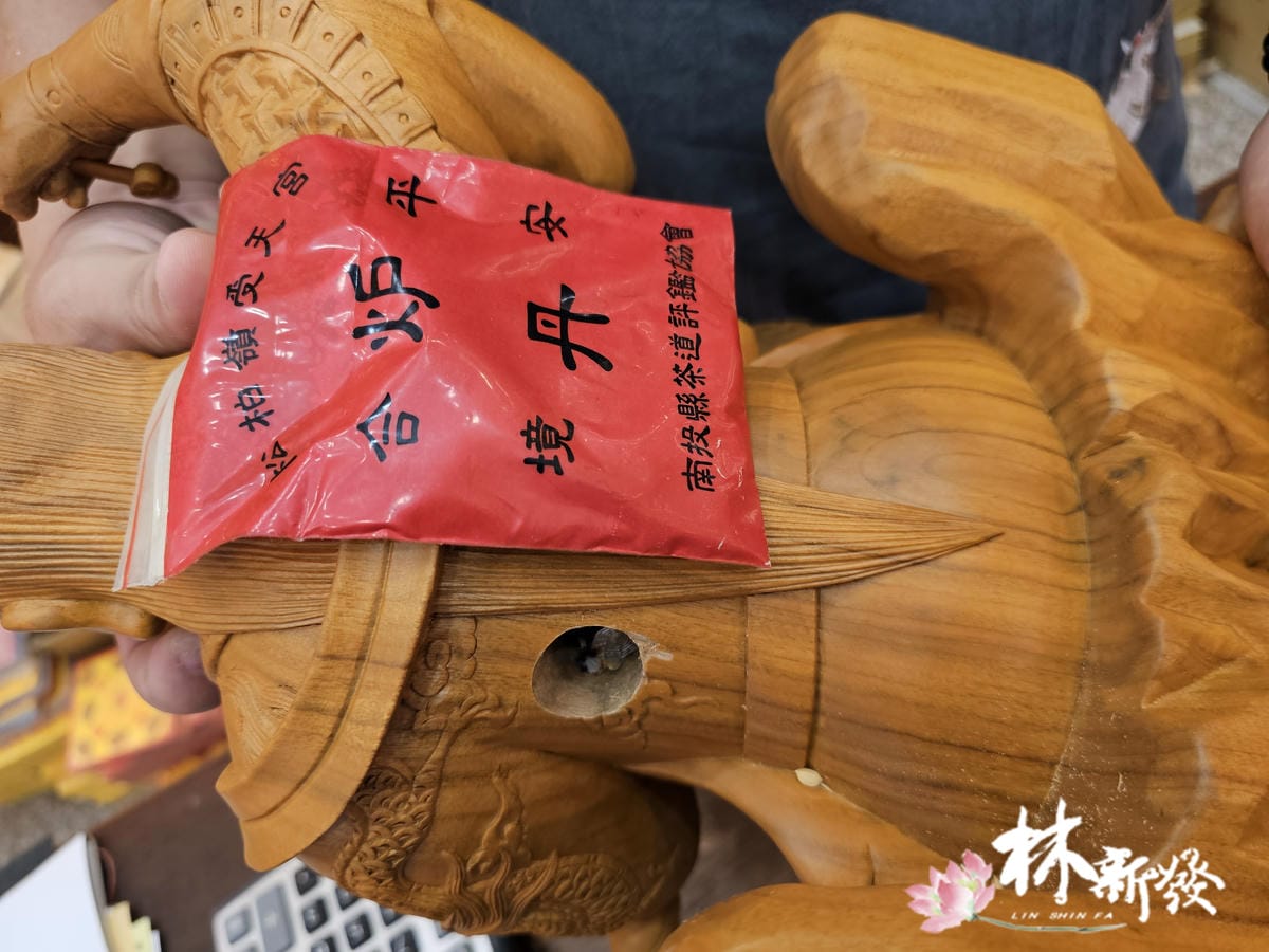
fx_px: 843
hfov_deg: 73.9
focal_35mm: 23
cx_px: 634
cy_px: 476
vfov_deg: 58.9
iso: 200
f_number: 1.7
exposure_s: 1/120
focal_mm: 6.3
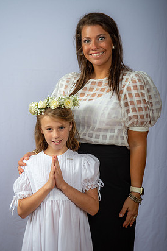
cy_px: 121
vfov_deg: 28.5
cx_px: 80
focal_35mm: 71
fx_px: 495
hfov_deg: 19.2
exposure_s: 1/200
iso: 250
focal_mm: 65
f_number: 6.3
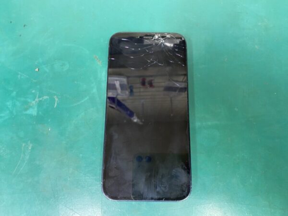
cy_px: 108
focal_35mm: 26
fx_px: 216
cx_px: 144
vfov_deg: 53.1
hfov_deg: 67.3
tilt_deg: -77.6
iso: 125
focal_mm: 4.25
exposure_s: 1/50
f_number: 1.8
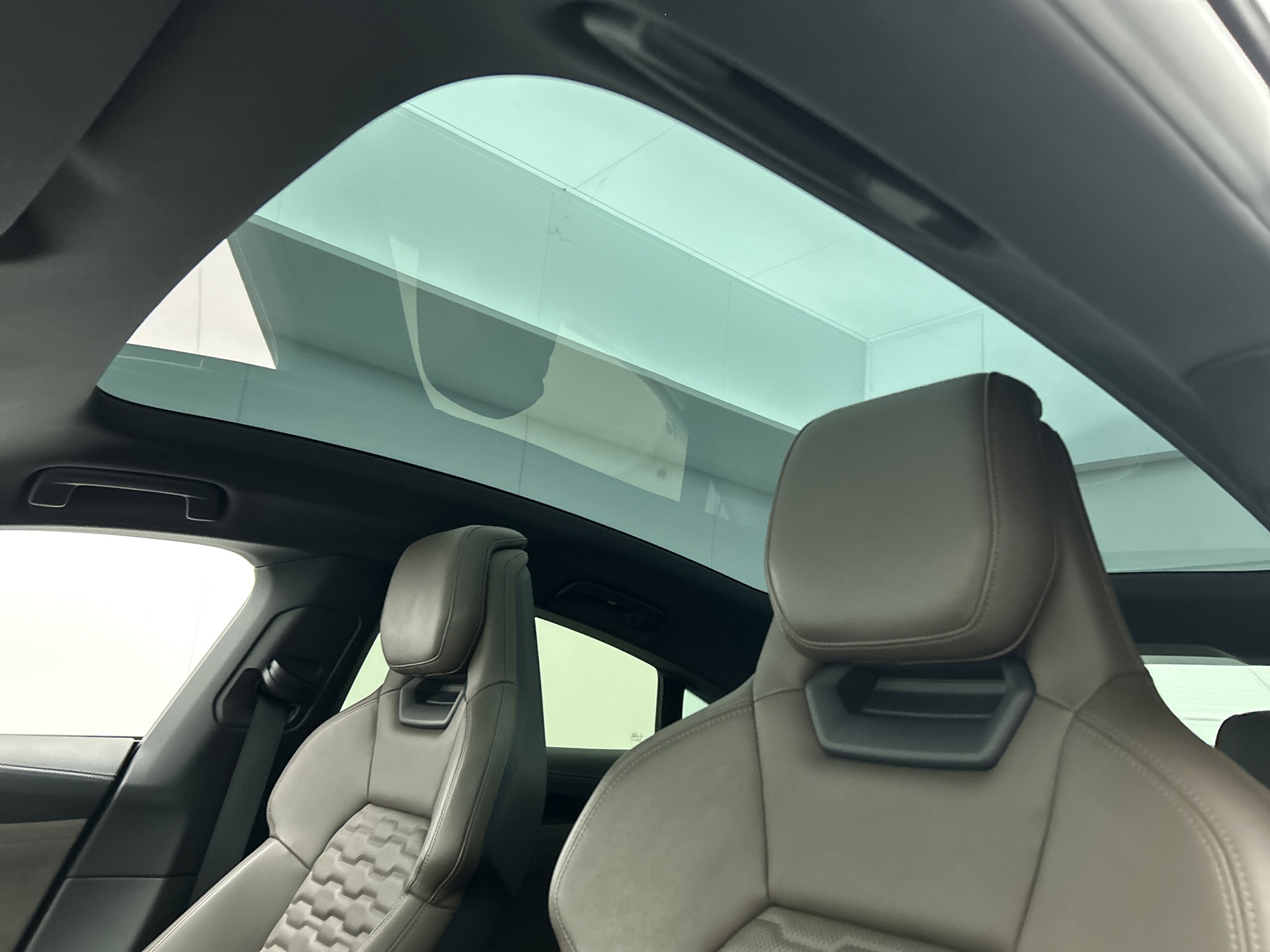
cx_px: 635
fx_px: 954
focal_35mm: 26
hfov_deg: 67.3
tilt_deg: +15.2
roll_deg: -5.0
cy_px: 476
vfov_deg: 53.1
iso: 500
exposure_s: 1/60
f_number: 1.5
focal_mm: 5.7
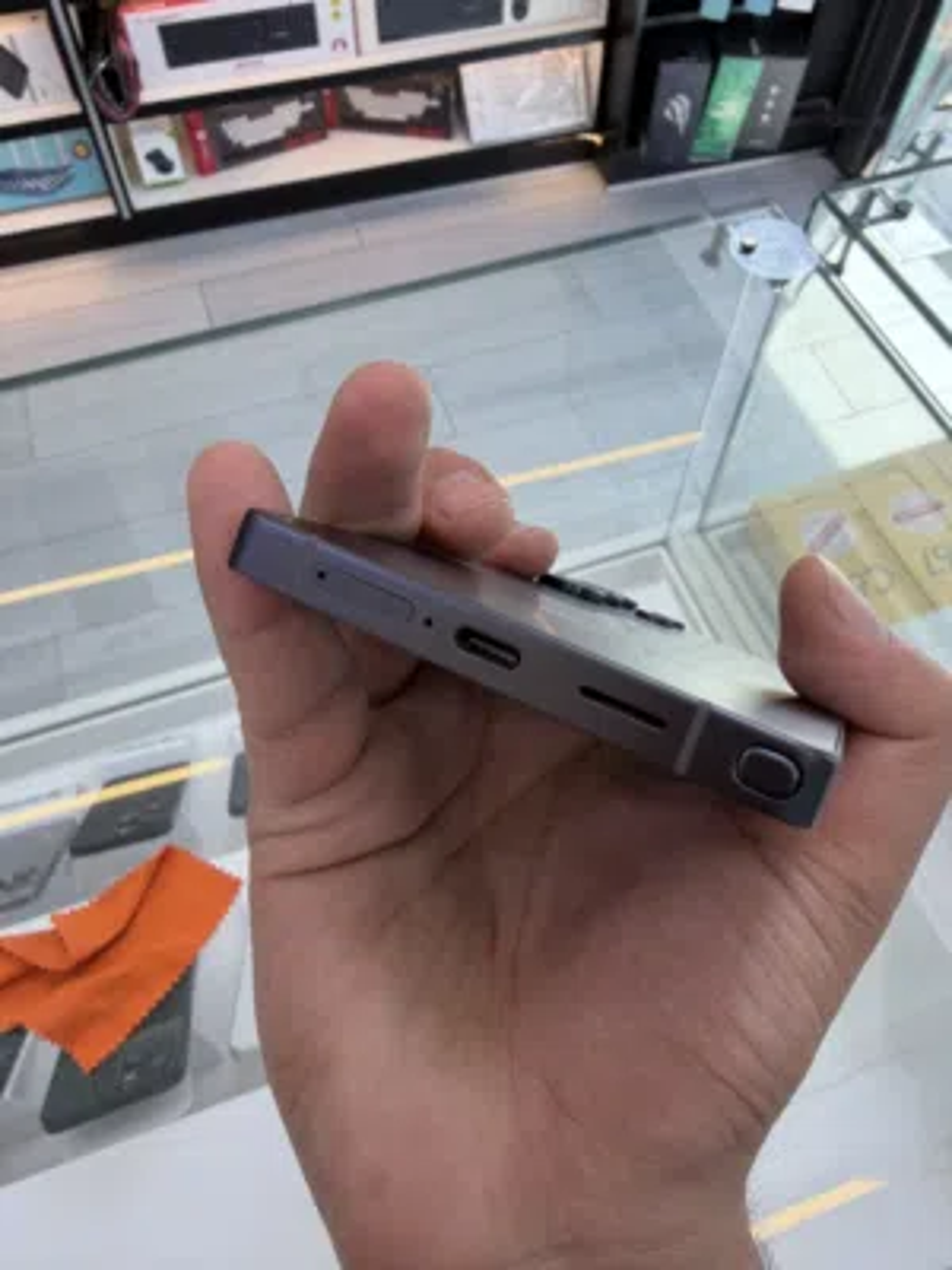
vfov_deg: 67.3
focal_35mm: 26
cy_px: 635
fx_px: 953
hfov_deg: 53.1
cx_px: 476
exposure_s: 1/100
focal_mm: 2.22
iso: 25
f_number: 2.2
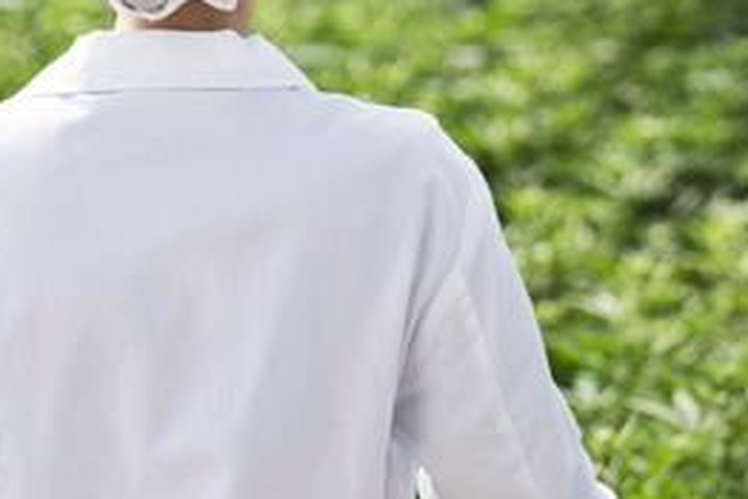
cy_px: 94
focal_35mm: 159
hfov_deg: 12.9
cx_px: 183
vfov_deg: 8.6
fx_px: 3305
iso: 80
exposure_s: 1/400
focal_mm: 64
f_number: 2.8
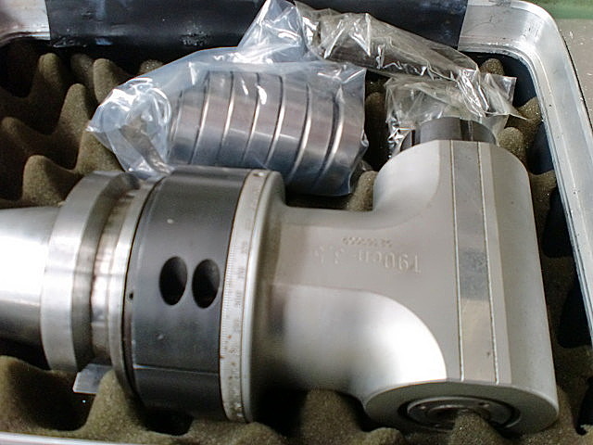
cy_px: 222
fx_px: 600
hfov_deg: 52.6
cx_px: 296
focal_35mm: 35
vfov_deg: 40.7
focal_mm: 6.3
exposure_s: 1/60
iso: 200
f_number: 3.1
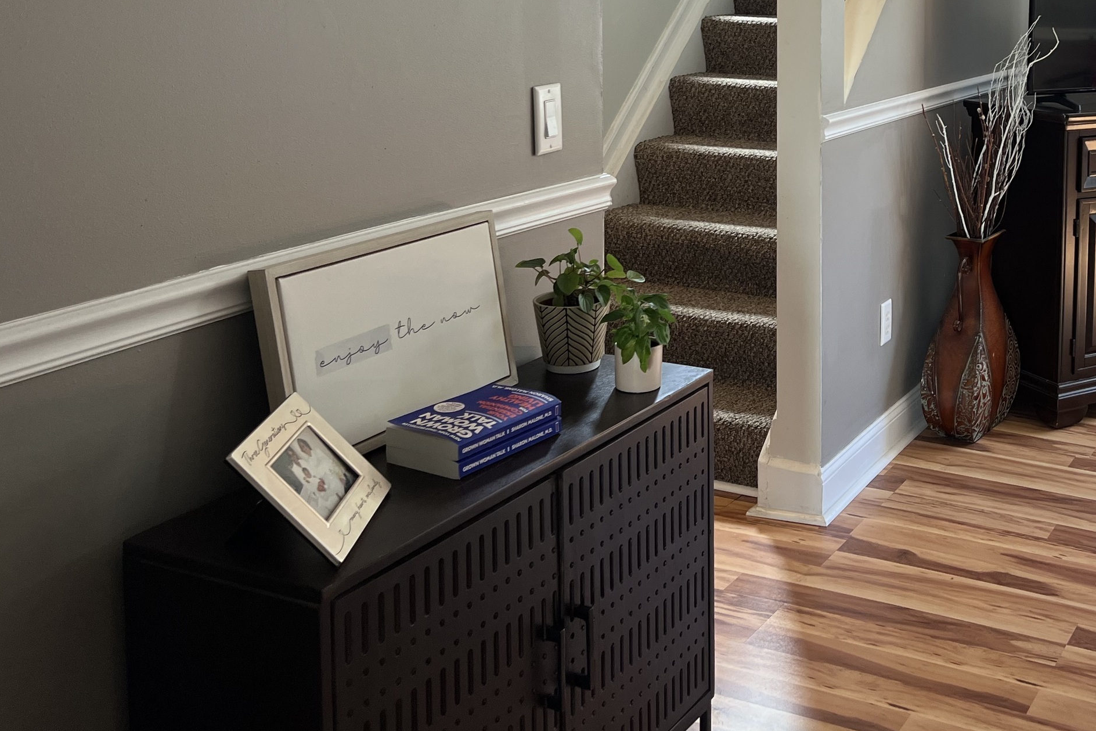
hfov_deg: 43.2
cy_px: 67
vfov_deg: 29.2
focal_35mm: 44
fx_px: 1340
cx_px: 809
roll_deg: -0.4
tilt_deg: -5.0
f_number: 1.5
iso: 80
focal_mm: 5.7
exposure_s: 1/120
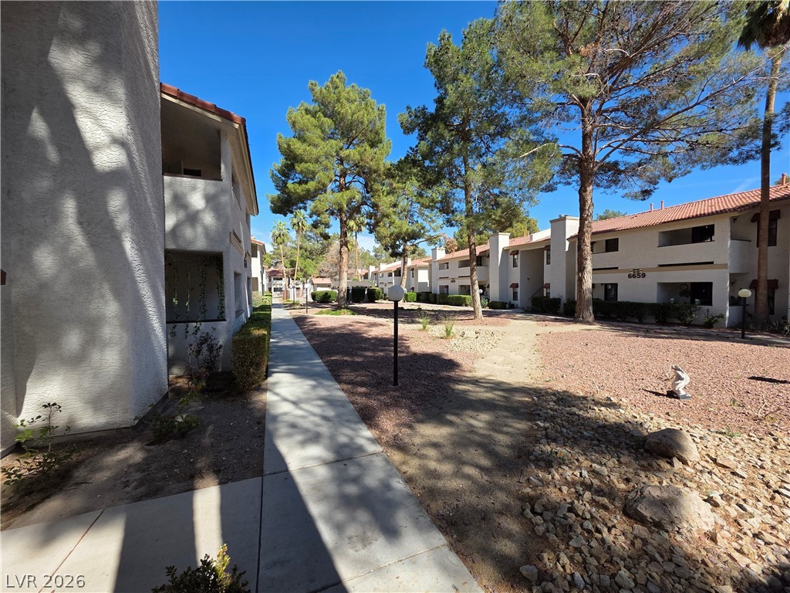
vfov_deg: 89.9
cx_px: 395
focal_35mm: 13
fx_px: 297
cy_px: 296
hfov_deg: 106.2
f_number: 1.9
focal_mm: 2.2
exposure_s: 1/1195
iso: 40
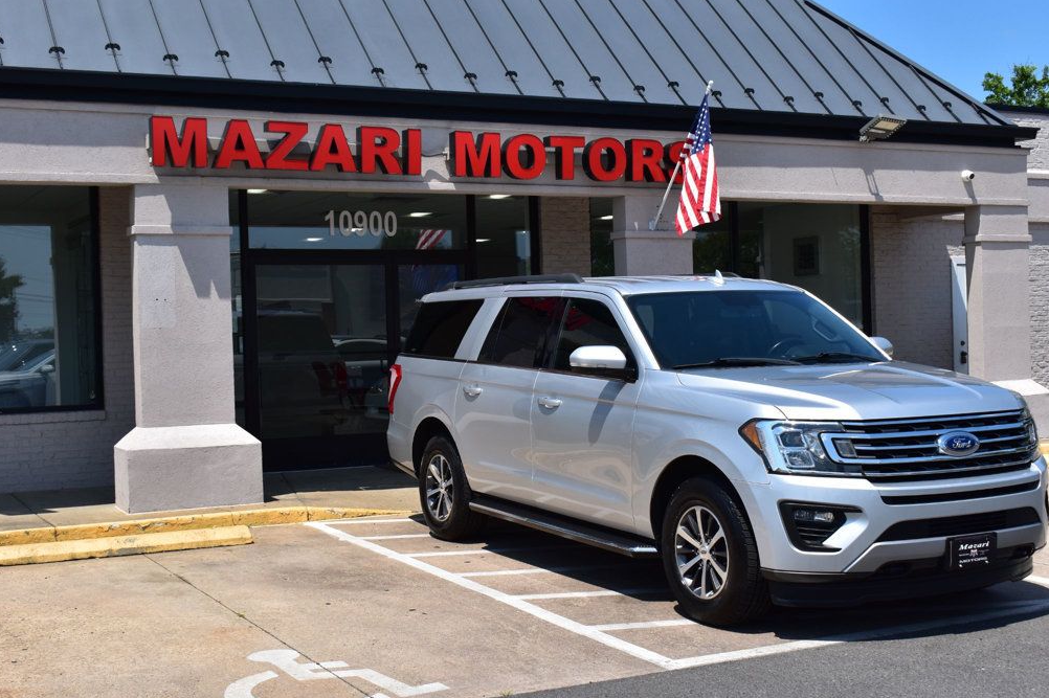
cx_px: 514
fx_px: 1384
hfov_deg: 41.5
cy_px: 353
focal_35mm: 48
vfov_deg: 28.3
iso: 280
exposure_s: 1/500
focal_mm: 31
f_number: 11
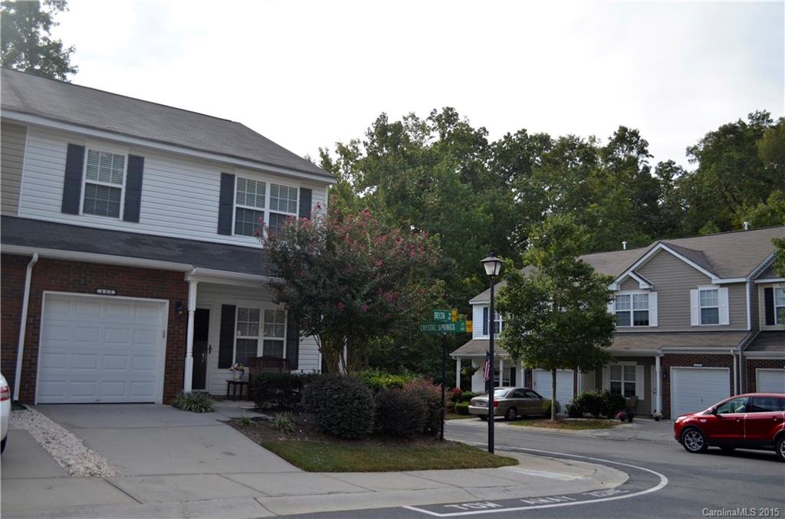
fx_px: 718
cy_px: 260
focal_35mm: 33
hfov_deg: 57.3
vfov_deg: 39.8
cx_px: 392
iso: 800
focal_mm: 22
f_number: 3.8
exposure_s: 1/3200
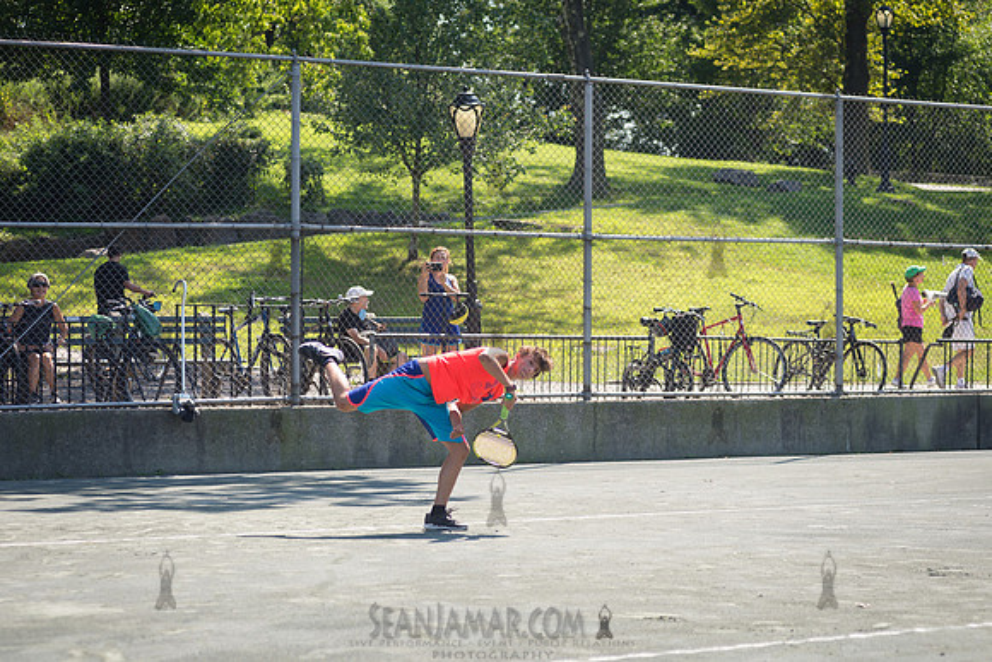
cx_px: 496
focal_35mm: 85
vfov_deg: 16.2
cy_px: 331
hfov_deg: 24.0
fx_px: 2331
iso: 125
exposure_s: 1/500
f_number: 4.5
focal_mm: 80
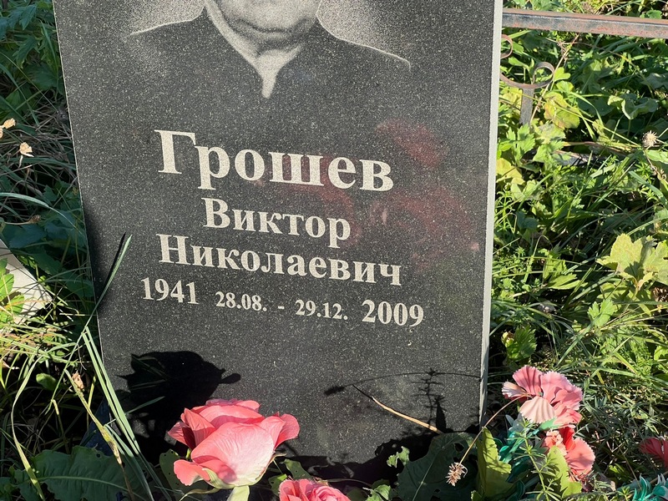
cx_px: 334
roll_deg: +1.6
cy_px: 250
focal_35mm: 77
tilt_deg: -32.9
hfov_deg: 25.3
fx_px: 1486
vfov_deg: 19.1
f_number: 2.8
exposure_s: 1/199
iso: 32
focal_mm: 9
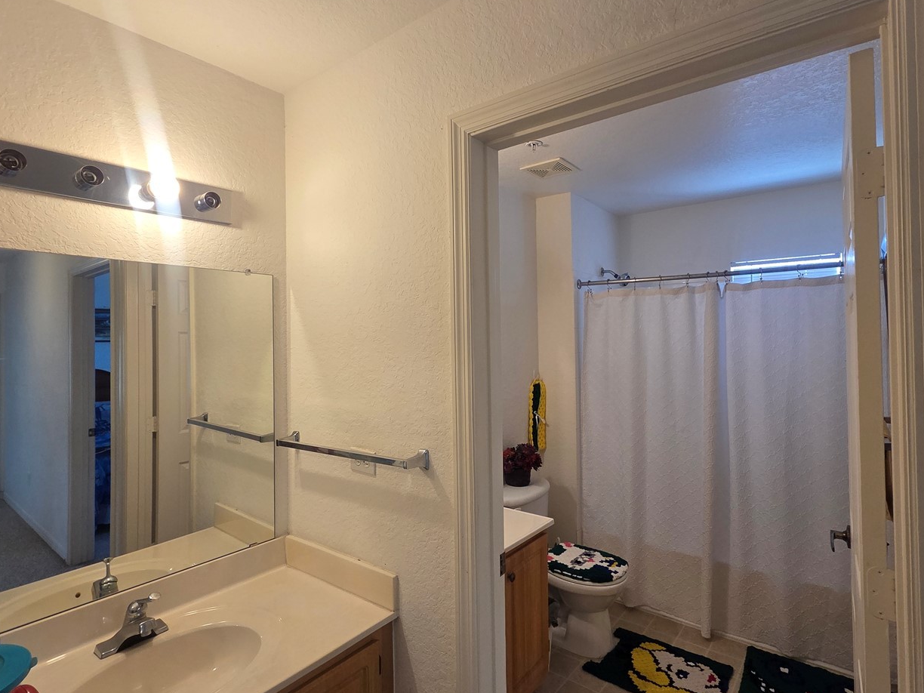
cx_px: 474
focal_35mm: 17
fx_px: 454
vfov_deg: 74.7
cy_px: 334
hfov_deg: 91.0
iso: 160
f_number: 2.2
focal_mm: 2.2
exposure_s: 1/120
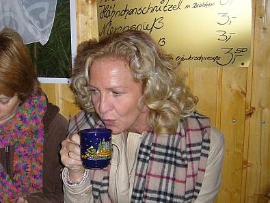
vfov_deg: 27.0
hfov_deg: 34.7
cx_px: 66
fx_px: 422
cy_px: 122
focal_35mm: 54
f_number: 2.8
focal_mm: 5.8
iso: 100
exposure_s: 1/60
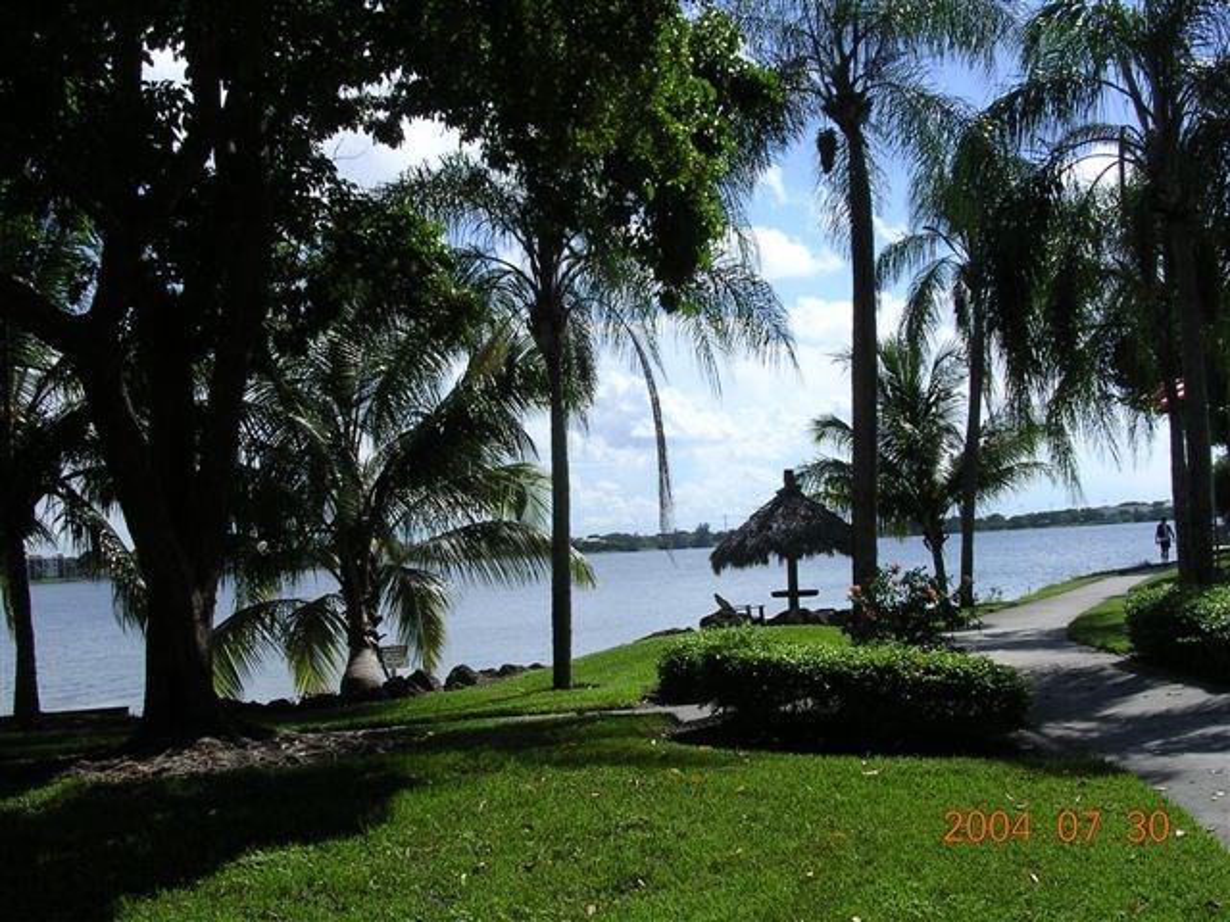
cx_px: 615
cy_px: 461
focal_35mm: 38
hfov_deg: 49.0
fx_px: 1350
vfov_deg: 37.7
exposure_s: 1/410
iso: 100
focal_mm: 5.8
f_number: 5.6
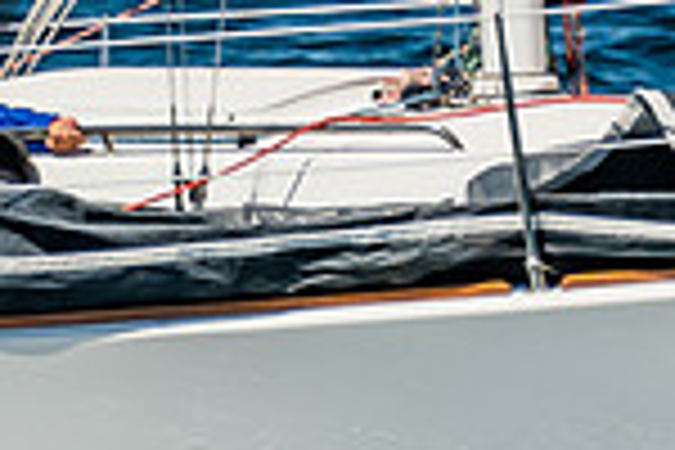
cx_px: -648
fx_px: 32154
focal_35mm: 1715
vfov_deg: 0.8
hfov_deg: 1.2
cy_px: -733
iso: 160
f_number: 6.3
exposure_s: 1/400
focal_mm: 190
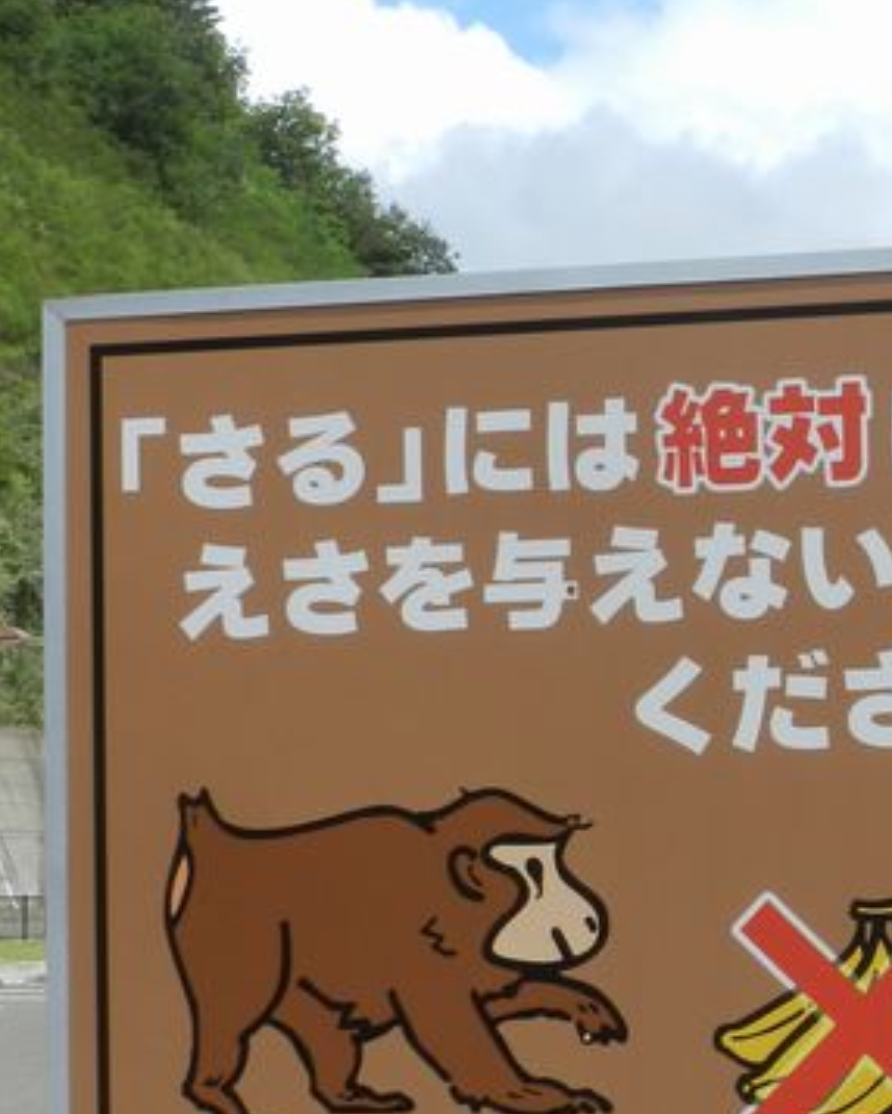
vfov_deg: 21.6
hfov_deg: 17.0
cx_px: 936
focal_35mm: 88
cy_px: 800
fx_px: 2901
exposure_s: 1/800
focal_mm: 8.1
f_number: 5
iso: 160
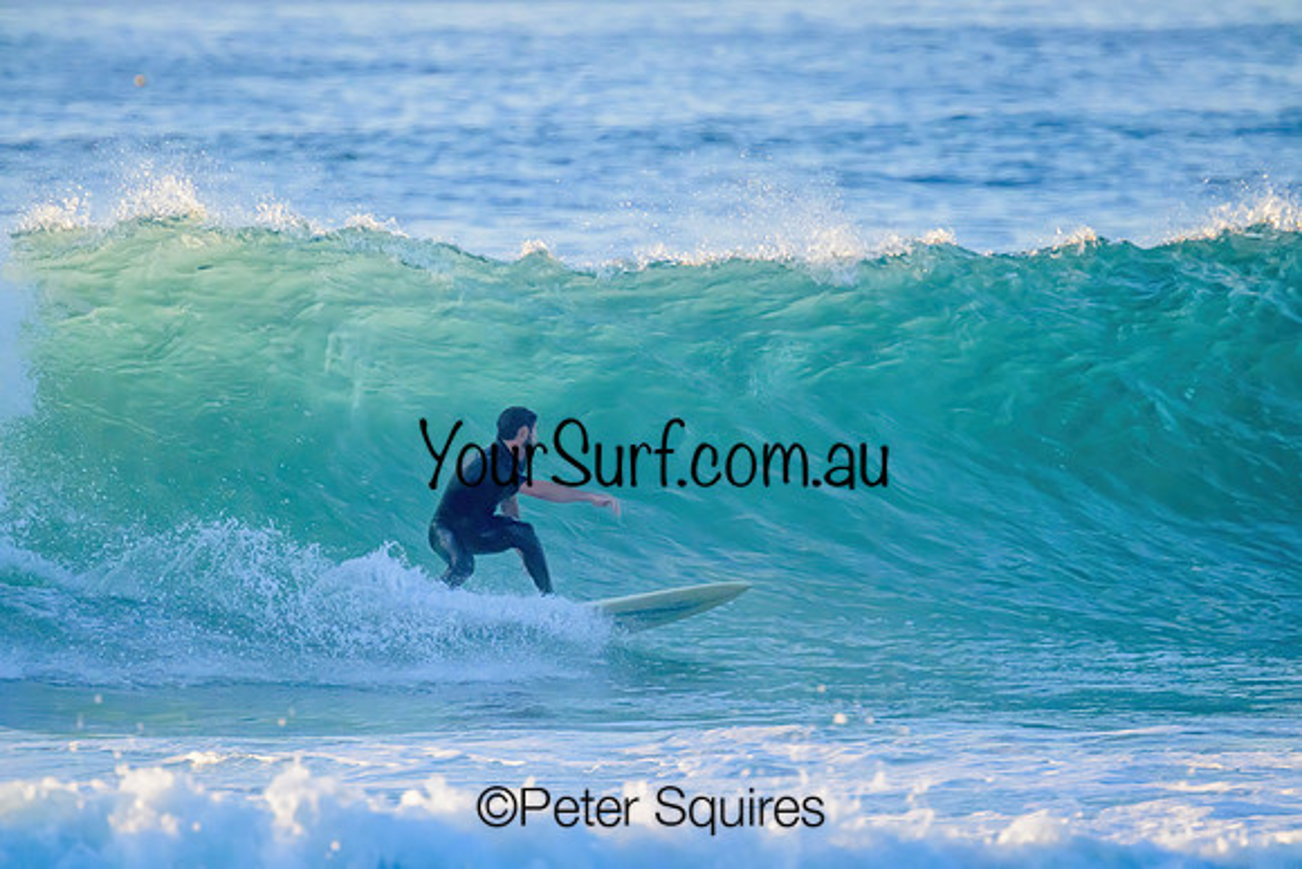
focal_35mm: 800
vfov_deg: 1.7
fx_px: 28939
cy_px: 434
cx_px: 651
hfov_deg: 2.6
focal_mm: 800
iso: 4000
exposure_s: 1/1600
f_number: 11
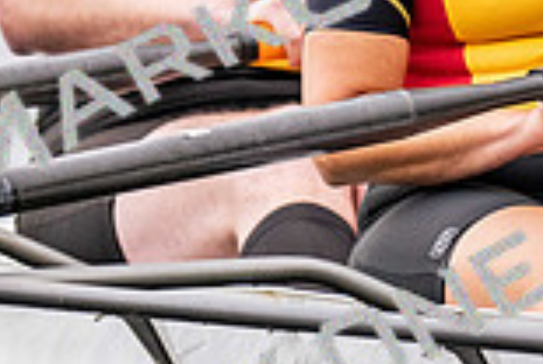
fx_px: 33881
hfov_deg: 0.9
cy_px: -145
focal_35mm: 2242
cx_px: 420
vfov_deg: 0.6
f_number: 4
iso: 1250
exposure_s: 1/2500
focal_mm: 600
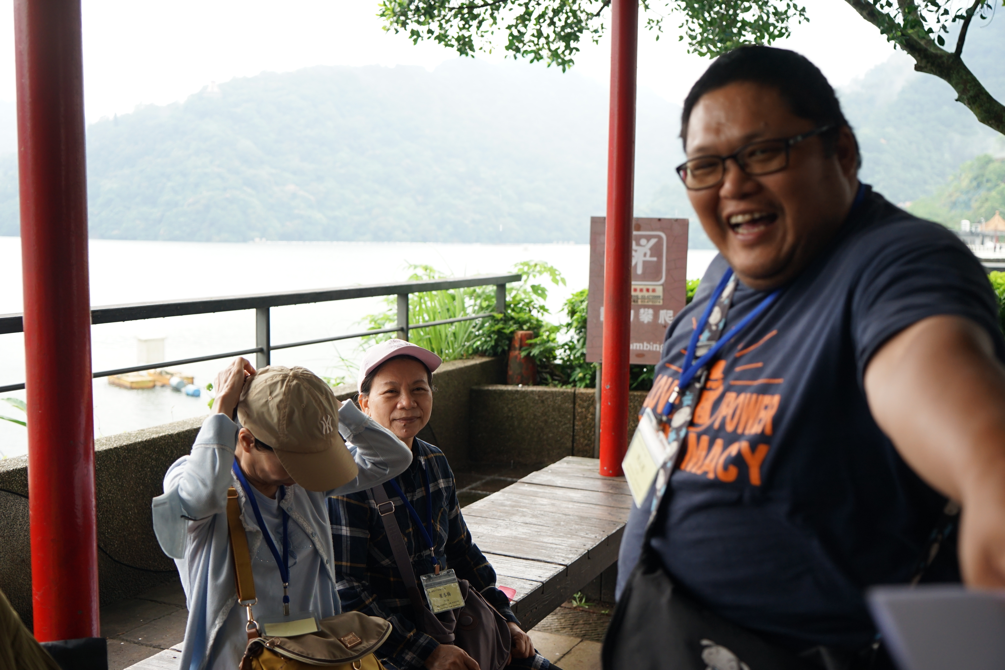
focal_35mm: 40
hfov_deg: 48.5
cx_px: 502
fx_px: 1117
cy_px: 335
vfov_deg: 33.4
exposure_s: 1/160
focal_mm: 40
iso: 500
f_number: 4
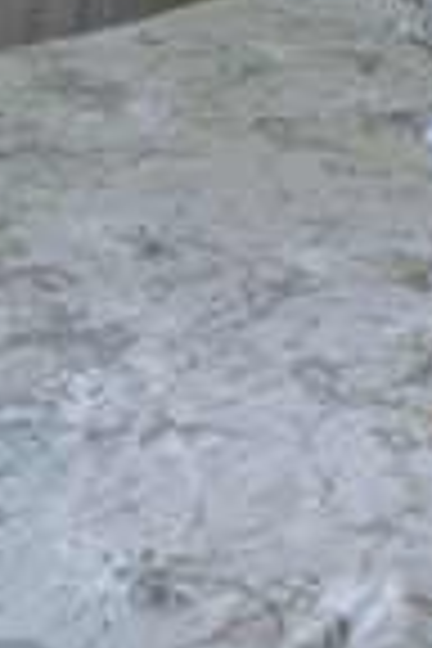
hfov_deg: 10.6
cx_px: 356
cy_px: 333
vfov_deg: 15.9
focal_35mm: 129
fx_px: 2322
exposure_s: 1/13
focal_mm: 5
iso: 400
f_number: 3.3
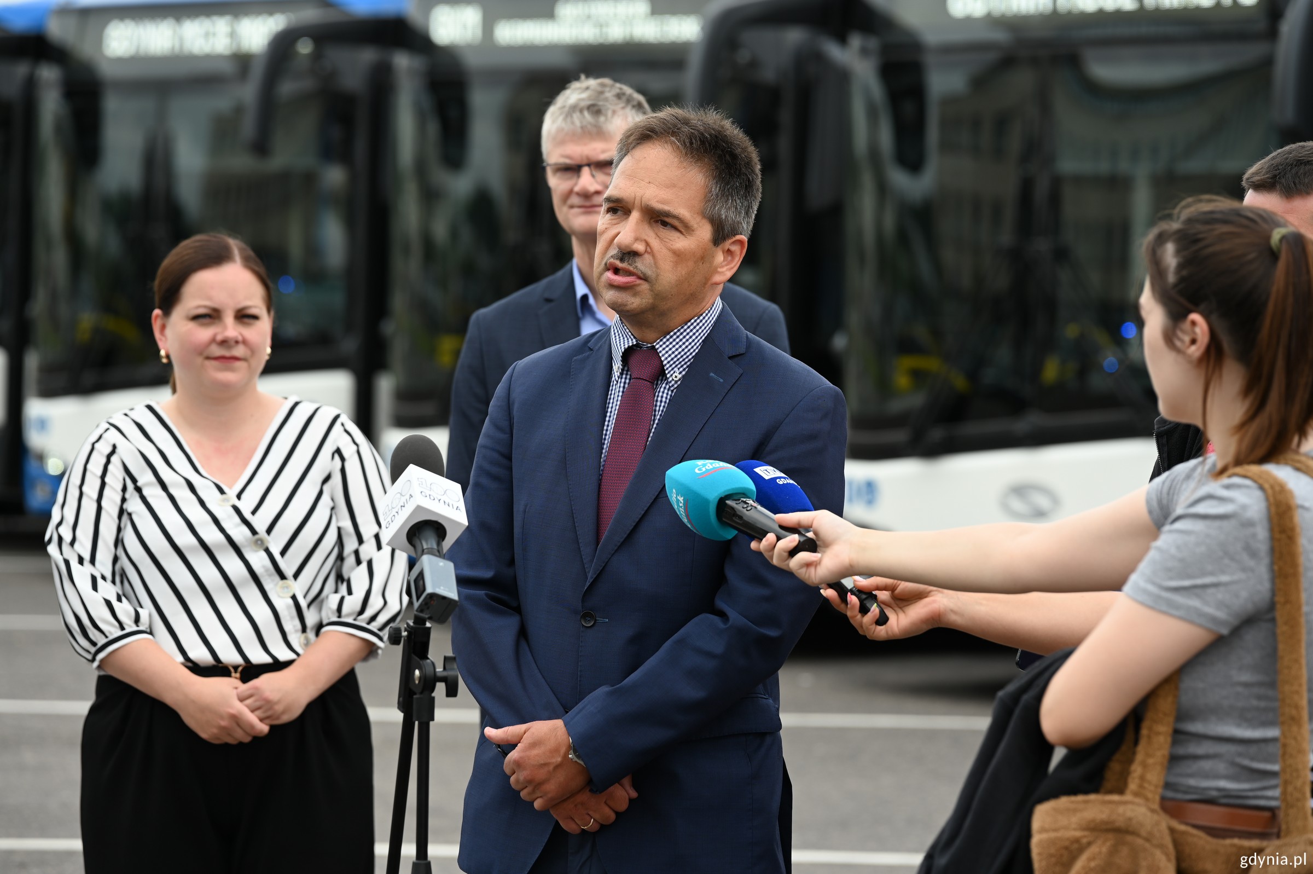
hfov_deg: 16.3
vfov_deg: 10.9
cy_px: 437
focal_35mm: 126
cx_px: 656
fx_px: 4592
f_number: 4.5
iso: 100
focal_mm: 126
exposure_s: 1/320
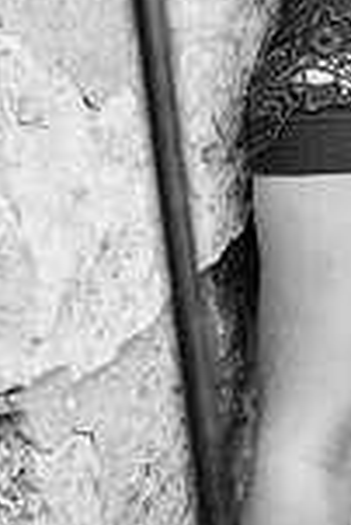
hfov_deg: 5.4
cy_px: 3
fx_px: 3691
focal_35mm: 253
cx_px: 431
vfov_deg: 8.1
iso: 400
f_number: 2.8
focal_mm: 85
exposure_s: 1/200
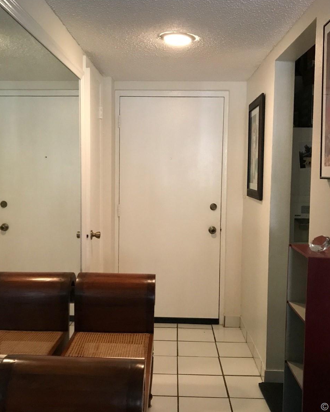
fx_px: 452
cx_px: 155
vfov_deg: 49.1
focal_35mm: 37
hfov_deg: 40.1
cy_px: 205
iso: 100
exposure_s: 1/7
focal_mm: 3.99
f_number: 1.8
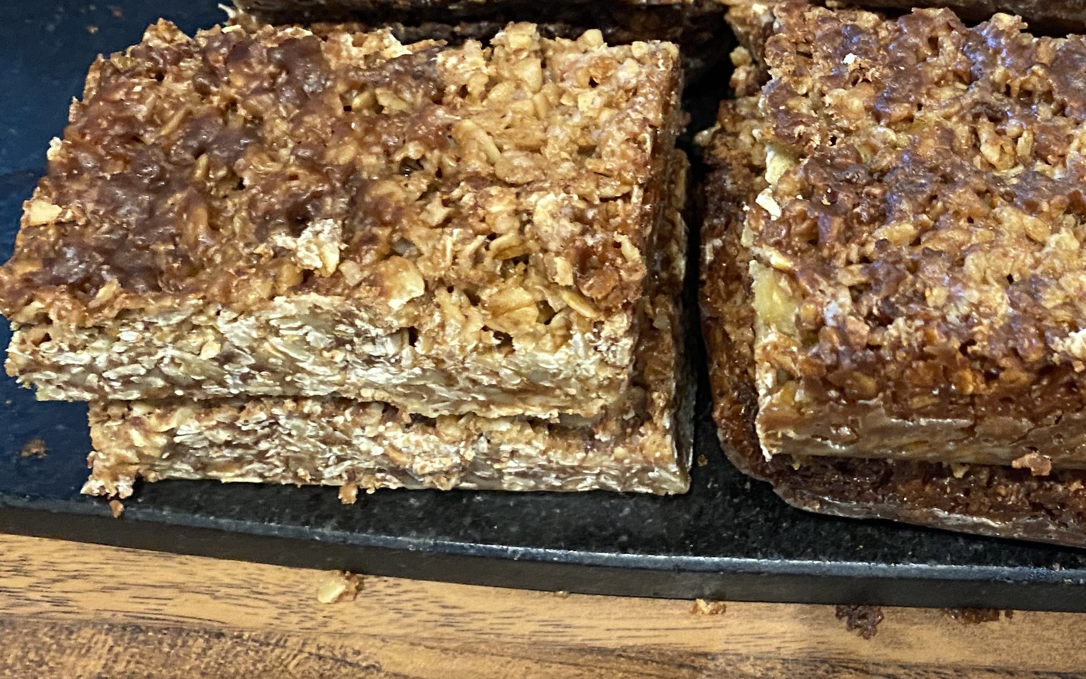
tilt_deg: -46.7
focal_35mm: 54
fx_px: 1598
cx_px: 869
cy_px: 133
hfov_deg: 36.3
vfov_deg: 23.6
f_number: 1.8
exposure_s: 1/31
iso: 640
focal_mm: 4.25
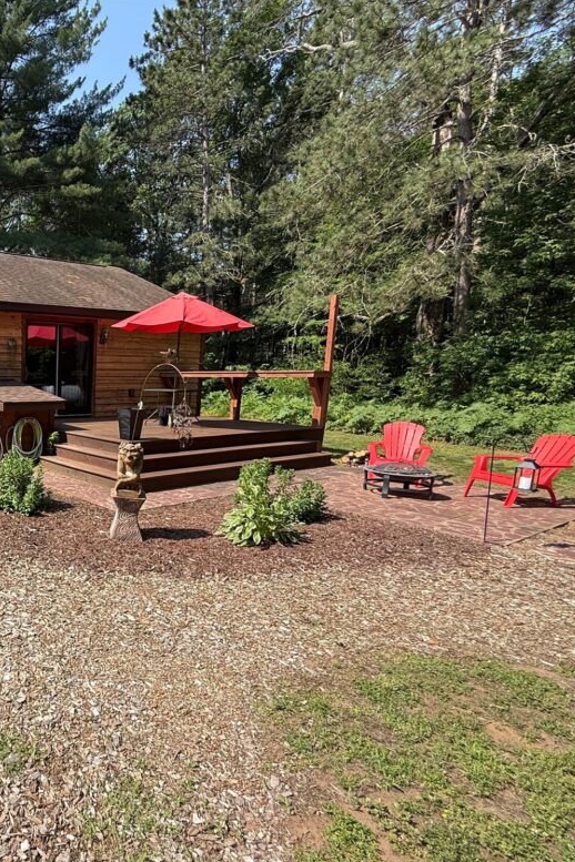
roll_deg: -0.2
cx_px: 1
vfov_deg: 84.0
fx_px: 479
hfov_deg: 50.2
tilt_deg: -7.8
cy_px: 440
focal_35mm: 20
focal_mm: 2.22
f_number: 2.2
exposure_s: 1/809
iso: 50
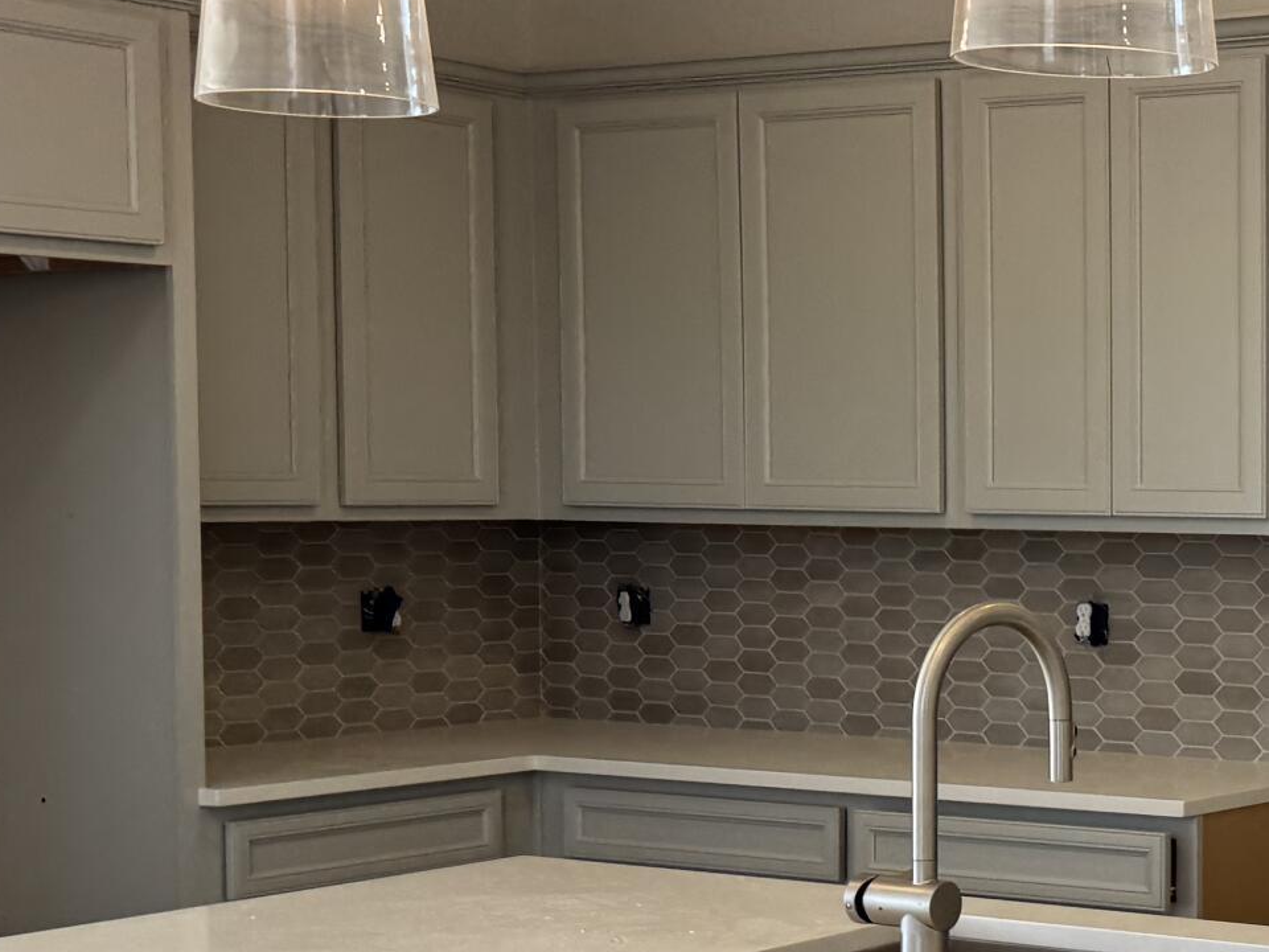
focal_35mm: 75
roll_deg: -1.6
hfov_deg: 24.1
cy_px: 662
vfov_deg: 19.6
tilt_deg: -1.5
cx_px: 1437
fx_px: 2749
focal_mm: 6.76
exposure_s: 1/131
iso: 50
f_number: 1.78
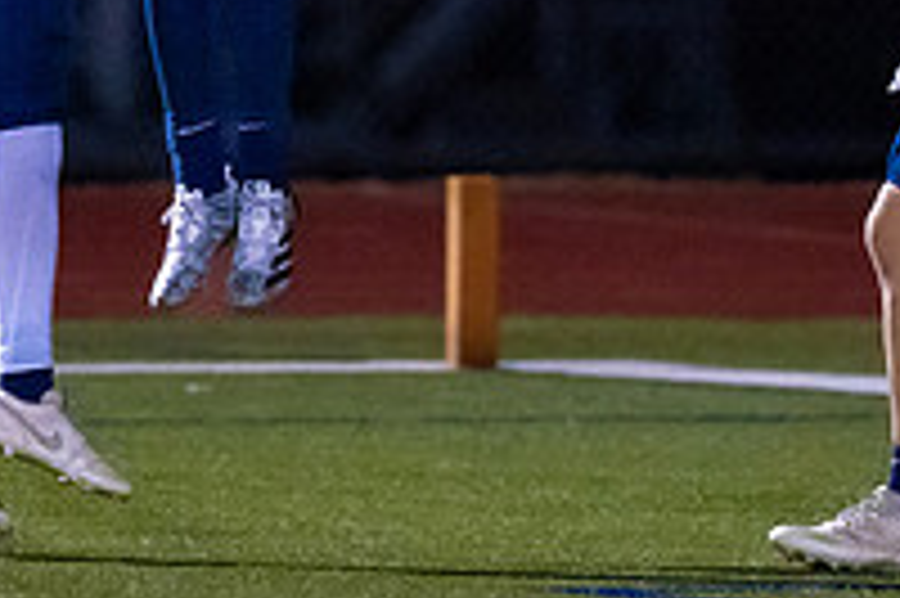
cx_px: 42
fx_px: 23830
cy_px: -175
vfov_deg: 1.4
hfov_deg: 2.2
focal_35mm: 954
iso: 5000
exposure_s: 1/800
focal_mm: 200
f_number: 2.8
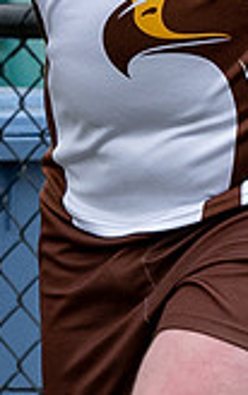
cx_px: 86
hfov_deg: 0.6
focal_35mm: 2152
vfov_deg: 1.0
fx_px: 23191
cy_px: -255
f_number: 5
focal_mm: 135
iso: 720
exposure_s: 1/800
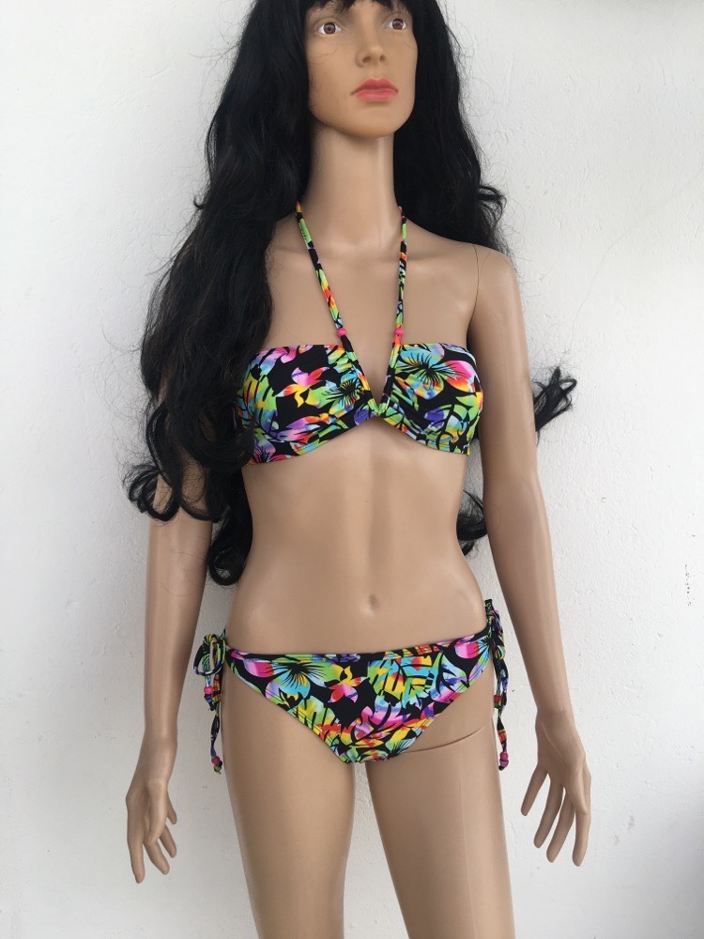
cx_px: 352
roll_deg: -1.9
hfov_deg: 48.2
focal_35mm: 29
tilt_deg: -12.2
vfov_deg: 61.7
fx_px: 786
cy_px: 470
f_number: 2.2
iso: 25
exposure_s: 1/287
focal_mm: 4.15
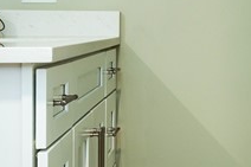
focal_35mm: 82
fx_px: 571
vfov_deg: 16.5
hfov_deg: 20.7
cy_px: 37
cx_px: 390
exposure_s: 1/2.5
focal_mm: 16
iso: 100
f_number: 6.3
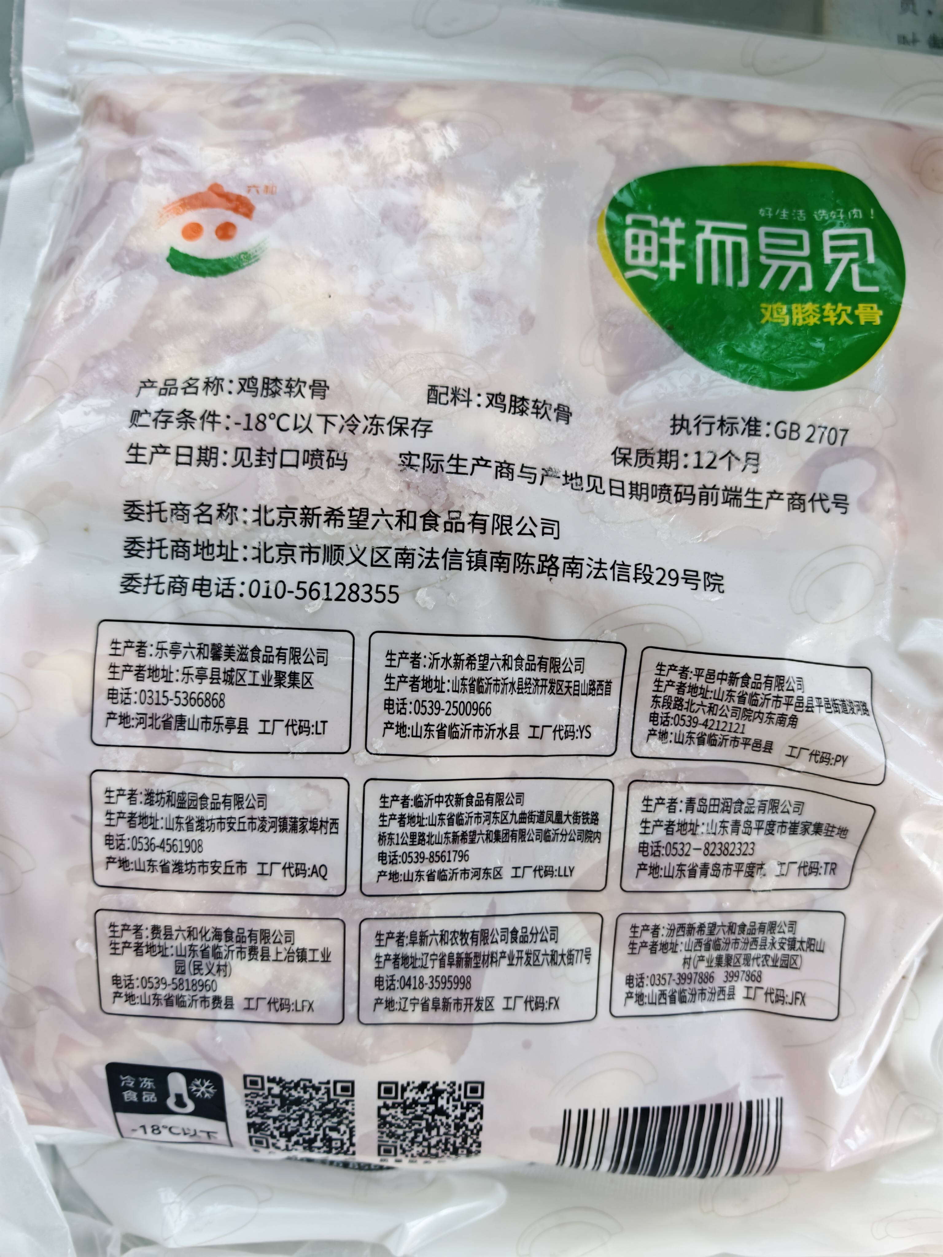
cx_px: 472
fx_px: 872
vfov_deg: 71.6
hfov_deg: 56.8
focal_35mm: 24
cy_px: 628
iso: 100
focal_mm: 6.83
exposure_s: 1/490
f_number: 2
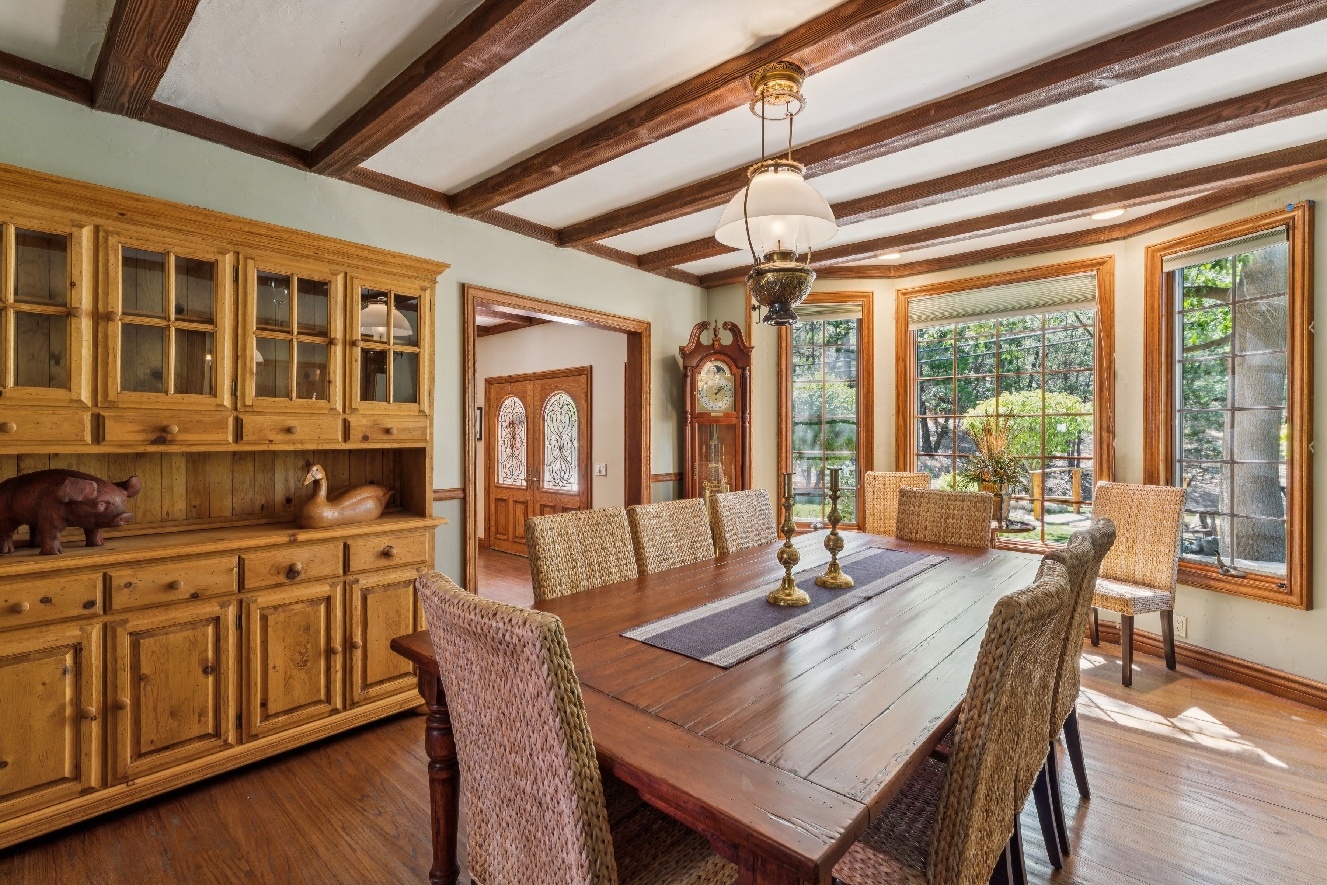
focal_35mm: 16
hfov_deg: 96.4
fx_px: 593
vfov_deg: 73.4
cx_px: 664
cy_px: 442
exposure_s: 1/1.25
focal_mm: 16.1
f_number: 13
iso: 100
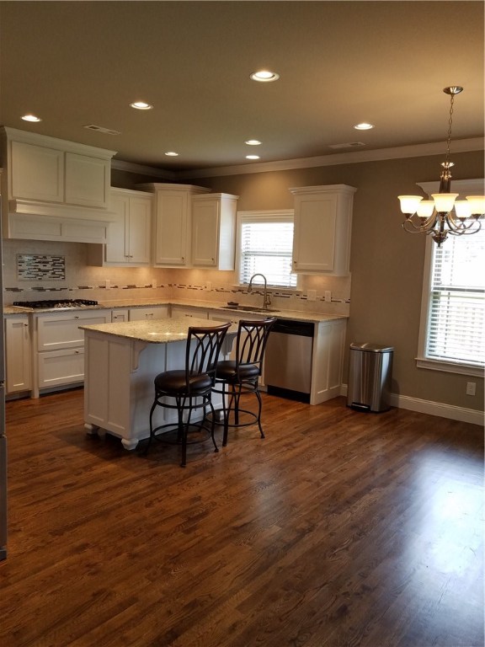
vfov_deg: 67.3
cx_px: 242
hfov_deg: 53.1
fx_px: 486
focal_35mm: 26
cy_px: 324
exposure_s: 1/120
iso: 100
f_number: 1.7
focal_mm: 4.2
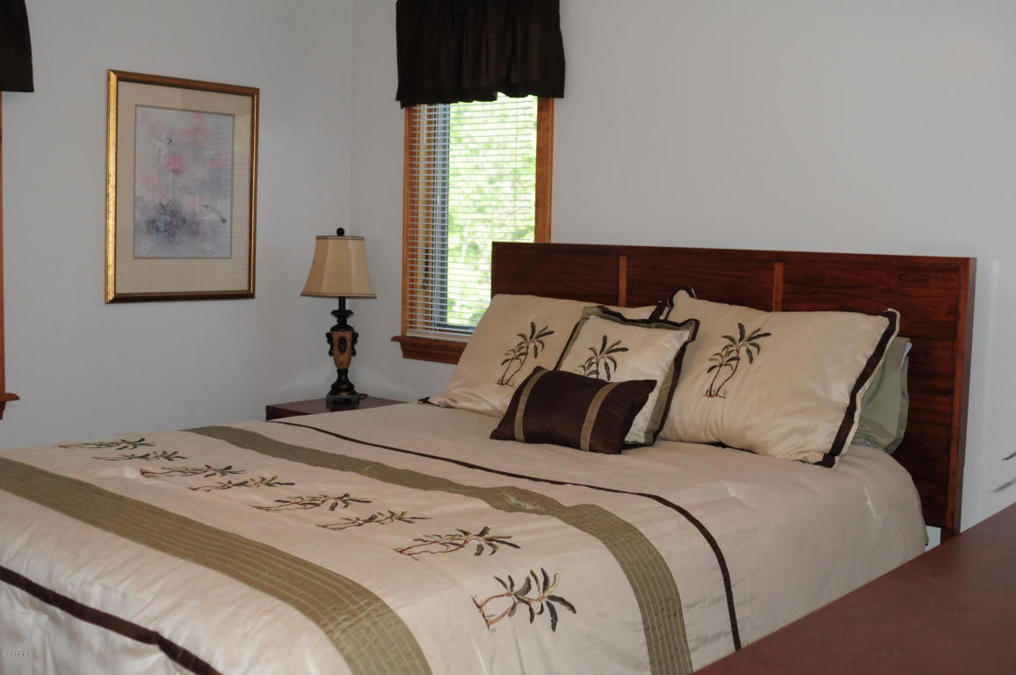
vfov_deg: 31.8
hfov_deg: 46.4
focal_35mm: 42
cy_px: 338
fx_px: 1184
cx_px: 508
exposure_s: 1/200
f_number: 5
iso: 800
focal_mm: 28
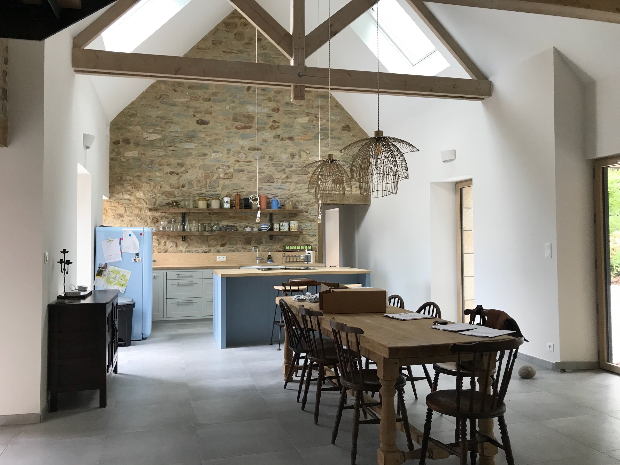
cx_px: 310
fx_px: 502
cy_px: 232
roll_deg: -1.3
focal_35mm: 28
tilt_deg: +0.9
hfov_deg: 63.4
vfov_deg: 49.7
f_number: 1.8
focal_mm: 3.99
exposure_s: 1/33
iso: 25
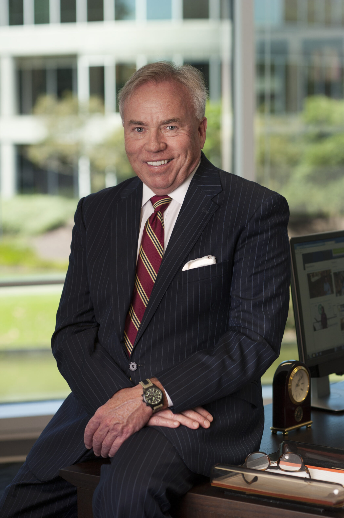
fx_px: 1507
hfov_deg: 13.0
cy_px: 259
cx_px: 172
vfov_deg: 19.5
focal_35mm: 105
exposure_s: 1/320
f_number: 4
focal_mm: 105
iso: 400
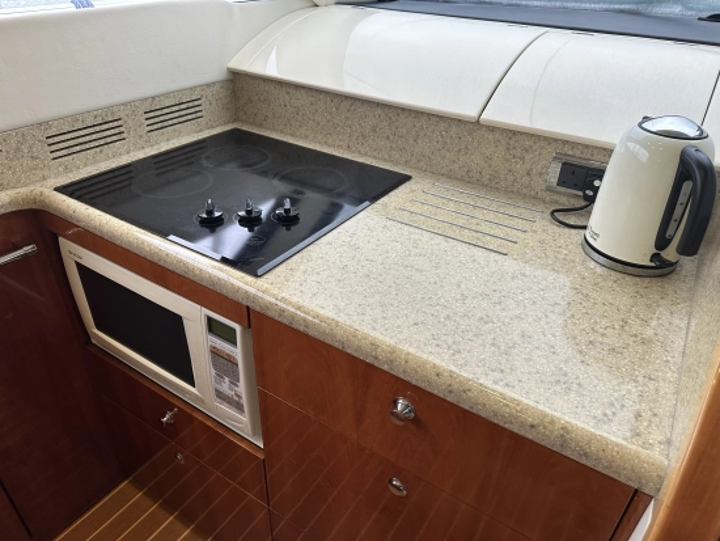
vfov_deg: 56.9
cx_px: 360
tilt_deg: -32.1
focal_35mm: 24
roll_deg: -1.6
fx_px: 499
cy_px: 270
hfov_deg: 71.6
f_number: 1.78
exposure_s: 1/121
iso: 200
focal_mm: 6.86
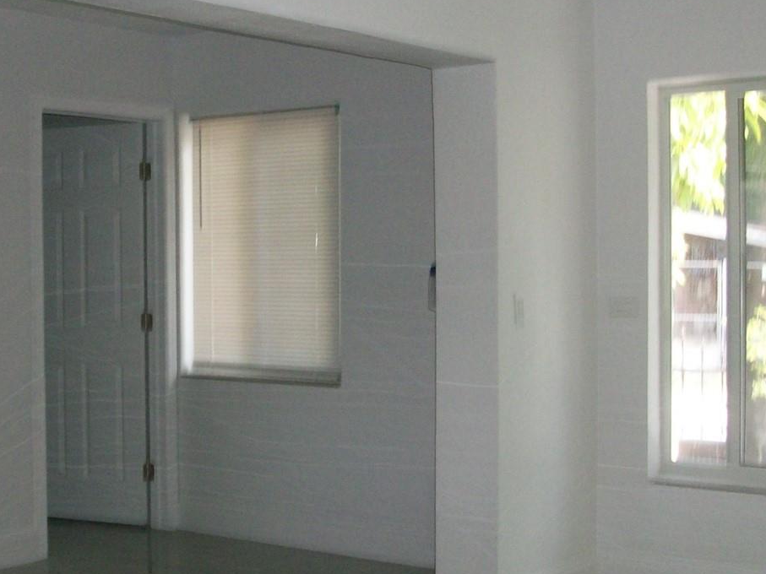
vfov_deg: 24.4
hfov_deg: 31.9
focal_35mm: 60
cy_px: 226
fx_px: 1328
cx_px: 253
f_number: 2.8
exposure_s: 1/60
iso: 160
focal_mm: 5.7
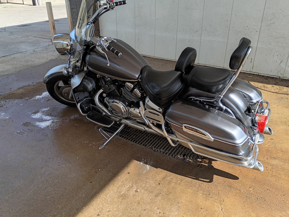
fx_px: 242
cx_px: 144
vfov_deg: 48.2
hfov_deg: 61.7
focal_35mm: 29
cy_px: 108
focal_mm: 4.27
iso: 100
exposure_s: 1/386
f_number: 1.8
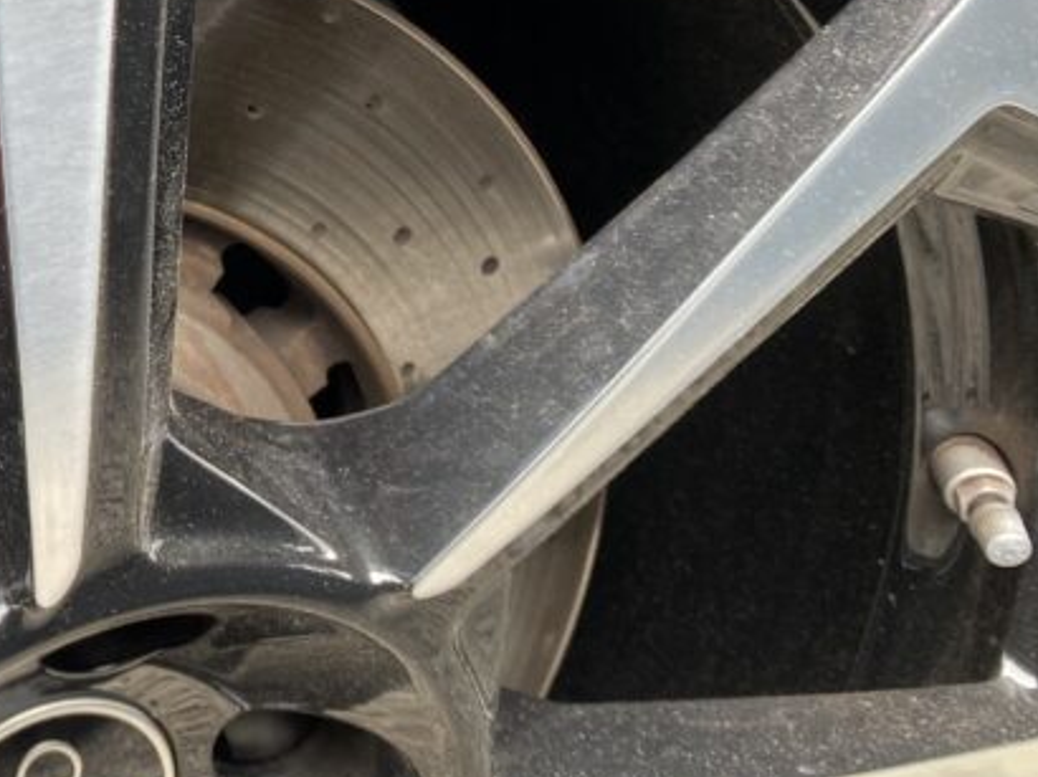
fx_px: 1948
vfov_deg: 22.4
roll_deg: -3.7
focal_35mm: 65
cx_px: -197
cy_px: 205
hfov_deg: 26.6
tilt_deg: -22.6
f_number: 1.8
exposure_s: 1/122
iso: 40
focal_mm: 4.25
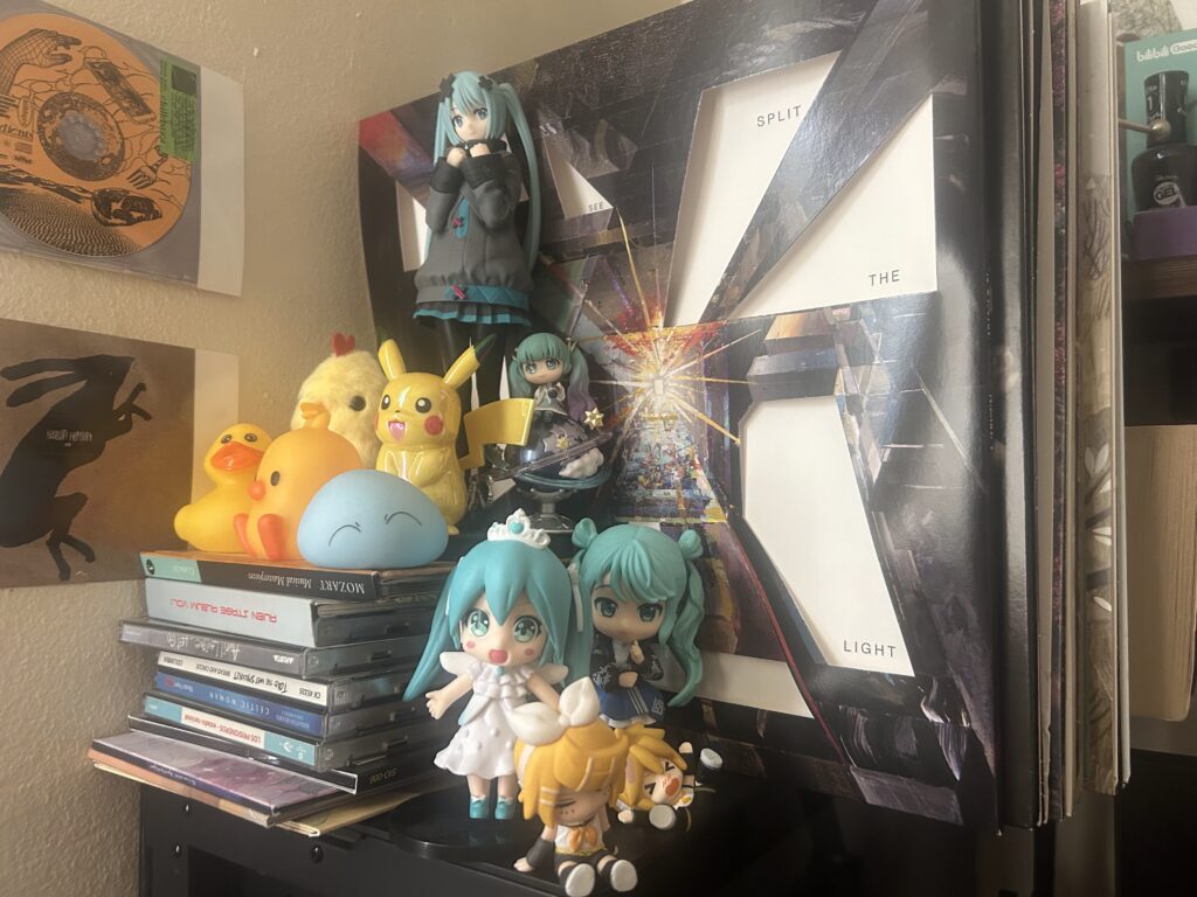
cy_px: 448
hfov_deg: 67.3
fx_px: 899
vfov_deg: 53.1
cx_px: 598
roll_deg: -0.4
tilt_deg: +3.9
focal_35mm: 26
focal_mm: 5.7
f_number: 1.5
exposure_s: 1/60
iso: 320
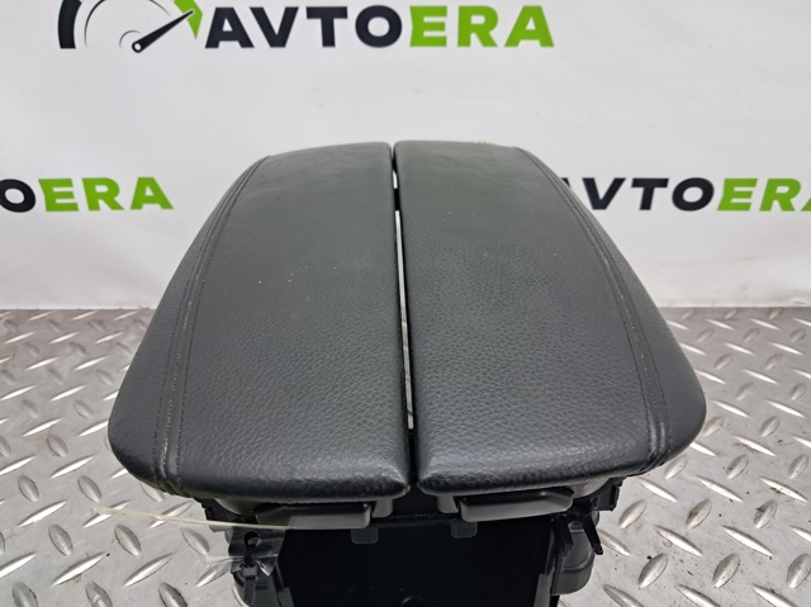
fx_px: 632
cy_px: 304
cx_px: 406
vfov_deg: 51.3
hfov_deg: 65.4
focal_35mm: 27
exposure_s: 1/50
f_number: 1.8
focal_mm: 4
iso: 200
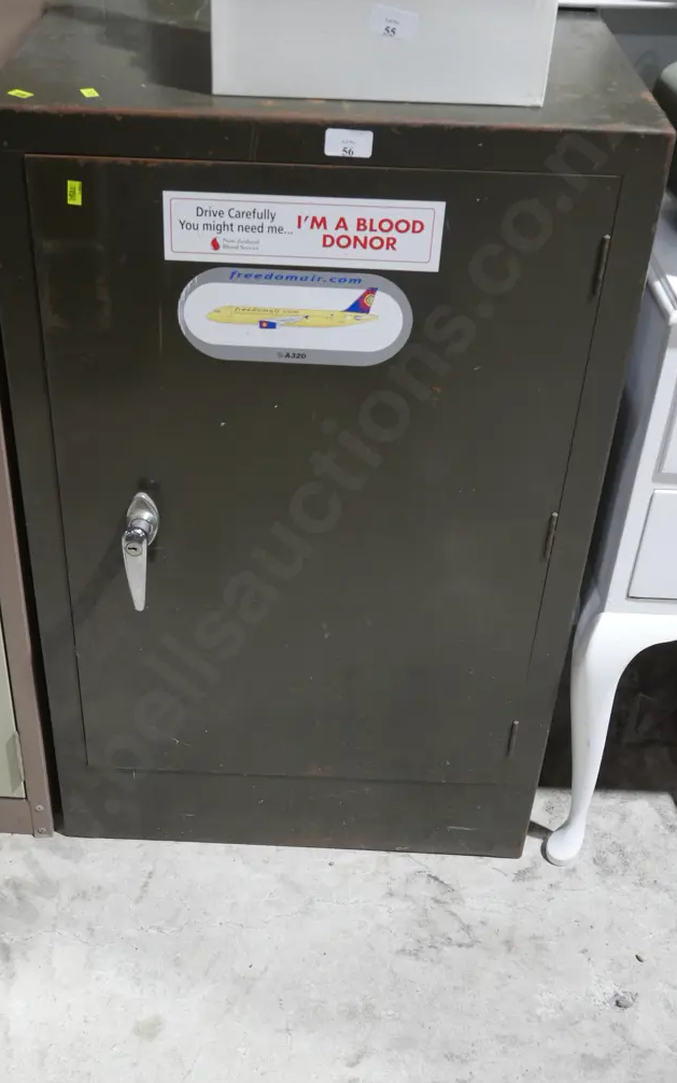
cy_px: 544
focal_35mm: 41
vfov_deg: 48.2
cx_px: 287
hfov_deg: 31.2
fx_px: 1210
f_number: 5
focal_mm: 19
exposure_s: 1/60
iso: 1000
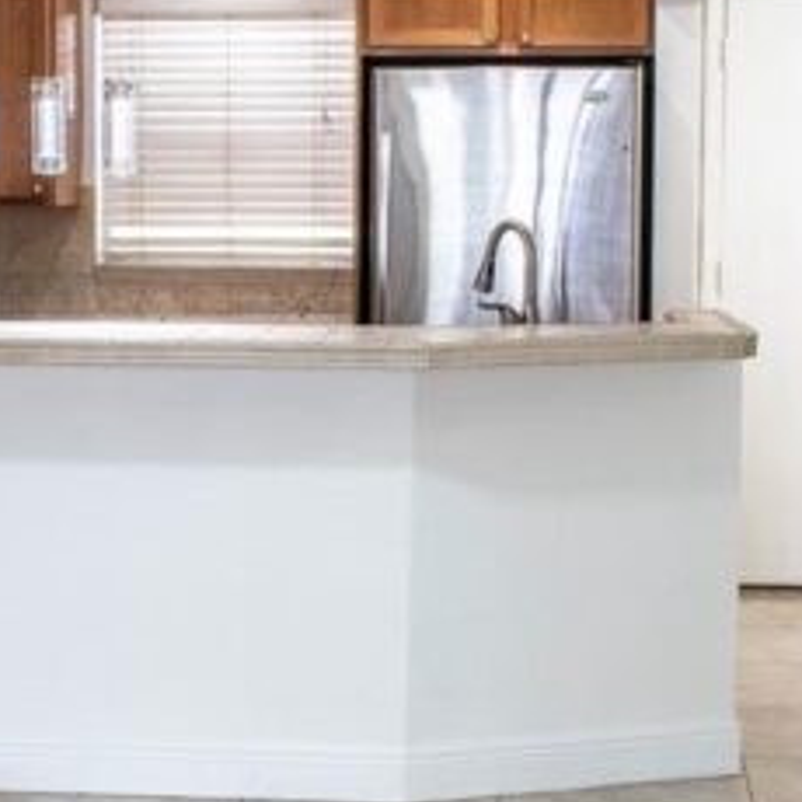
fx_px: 2674
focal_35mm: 102
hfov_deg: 17.0
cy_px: 474
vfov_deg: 17.0
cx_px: 244
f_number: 6.3
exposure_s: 1/160
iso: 500
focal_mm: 18
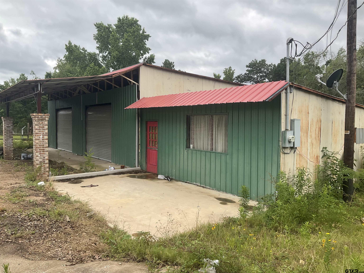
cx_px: 182
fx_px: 305
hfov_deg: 61.7
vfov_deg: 48.2
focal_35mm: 29
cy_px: 136
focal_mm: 3
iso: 25
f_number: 1.8
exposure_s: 1/461
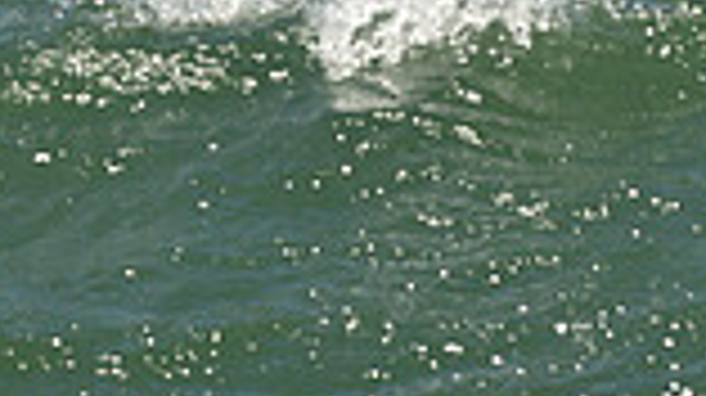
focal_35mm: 329
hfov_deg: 6.5
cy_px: -837
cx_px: -20
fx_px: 6154
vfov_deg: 3.6
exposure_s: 1/800
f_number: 11
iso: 320
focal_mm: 85
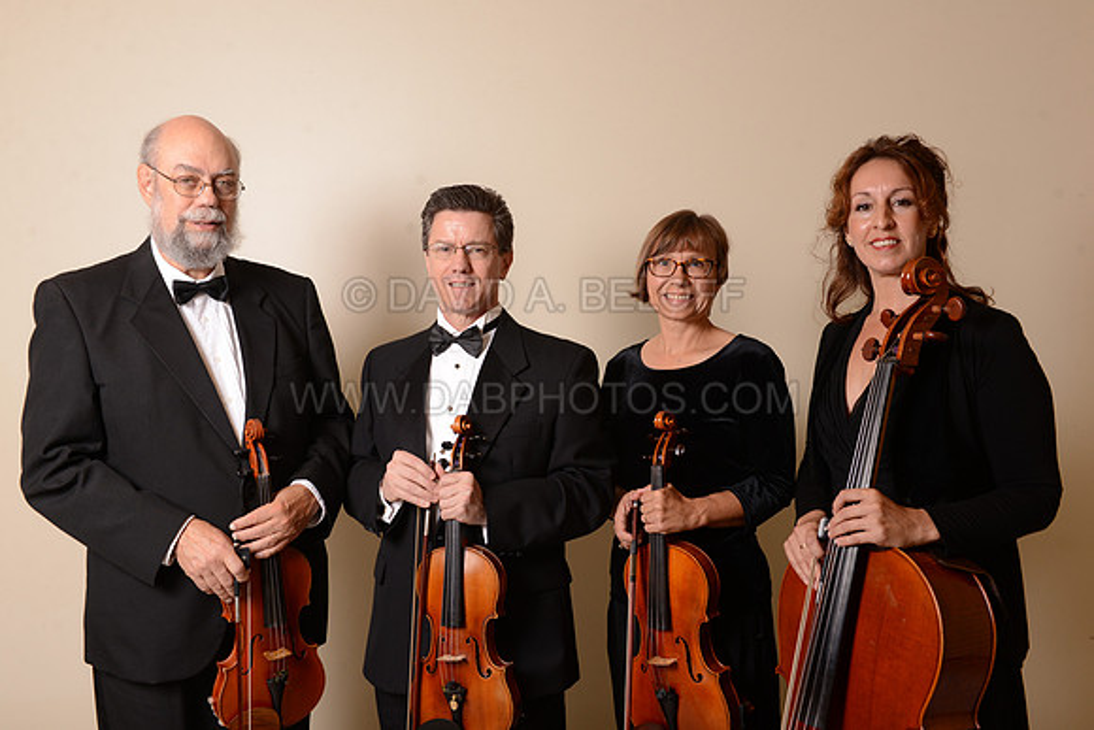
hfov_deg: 55.8
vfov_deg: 38.9
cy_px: 365
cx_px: 547
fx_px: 1033
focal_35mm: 34
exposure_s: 1/200
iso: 320
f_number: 7.1
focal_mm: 34
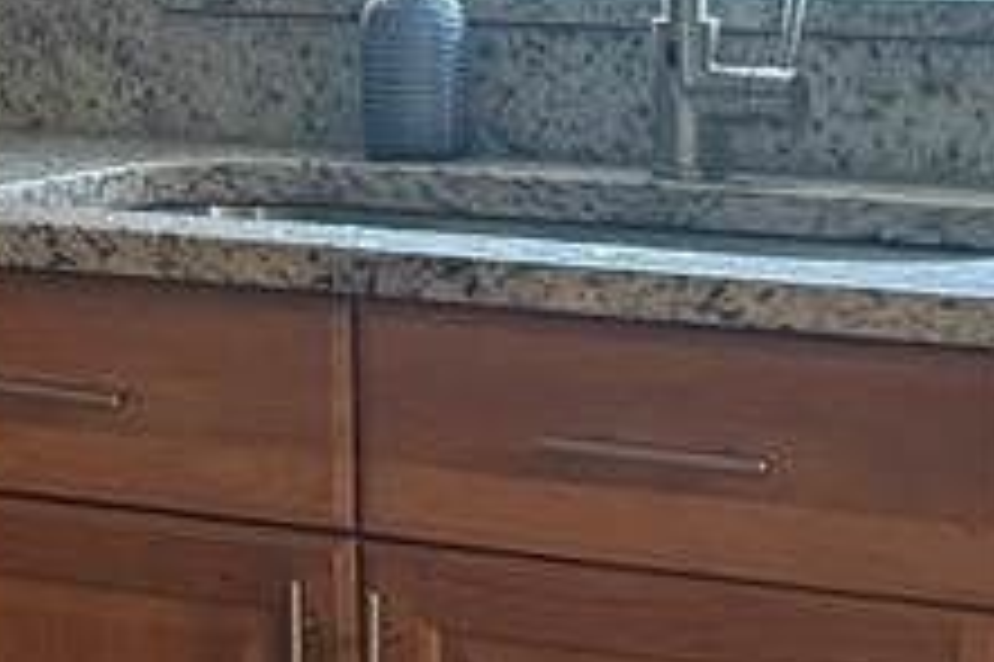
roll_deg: +0.6
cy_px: -356
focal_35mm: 181
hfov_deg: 10.4
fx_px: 4994
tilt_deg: +0.2
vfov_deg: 7.4
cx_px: -1003
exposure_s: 1/60
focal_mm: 6.76
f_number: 1.78
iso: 400
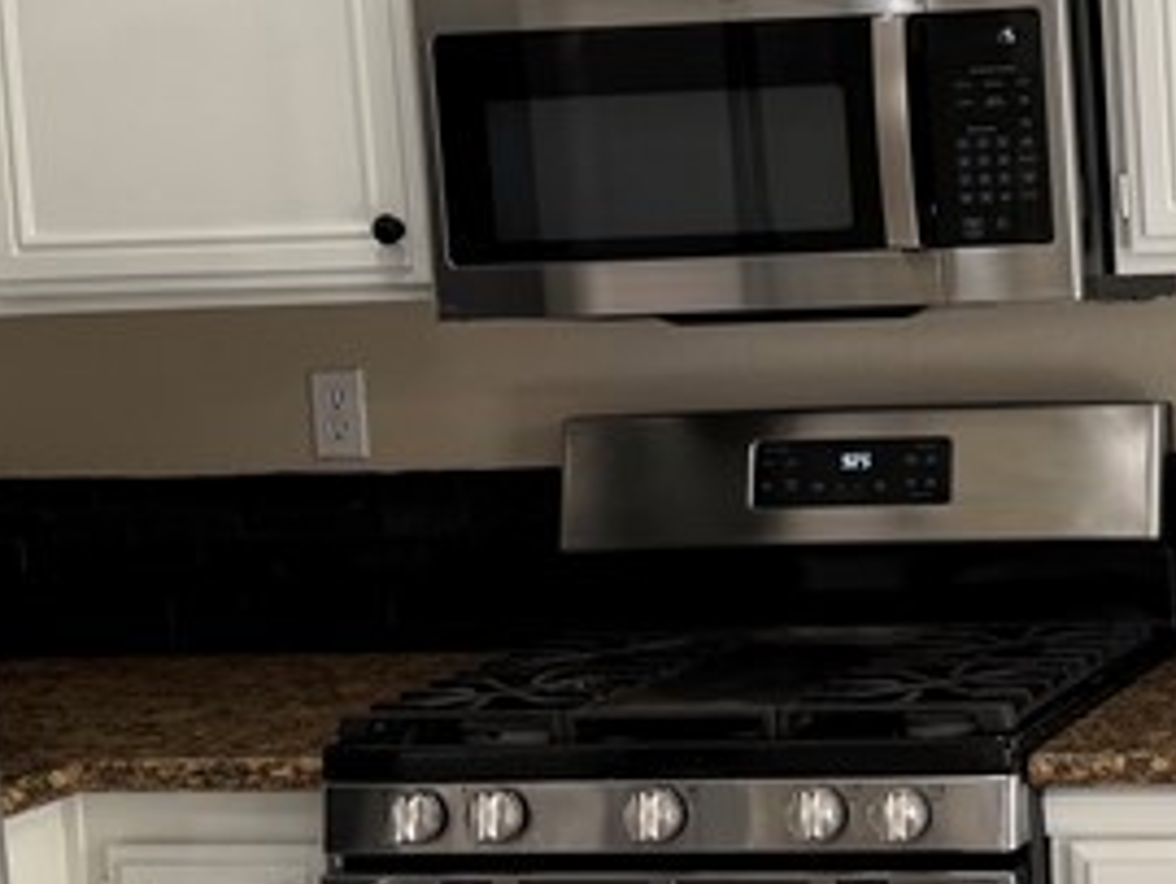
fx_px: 3094
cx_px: 1450
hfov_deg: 20.0
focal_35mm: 91
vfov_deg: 16.3
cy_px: 409
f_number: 1.78
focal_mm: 6.76
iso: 64
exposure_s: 1/160
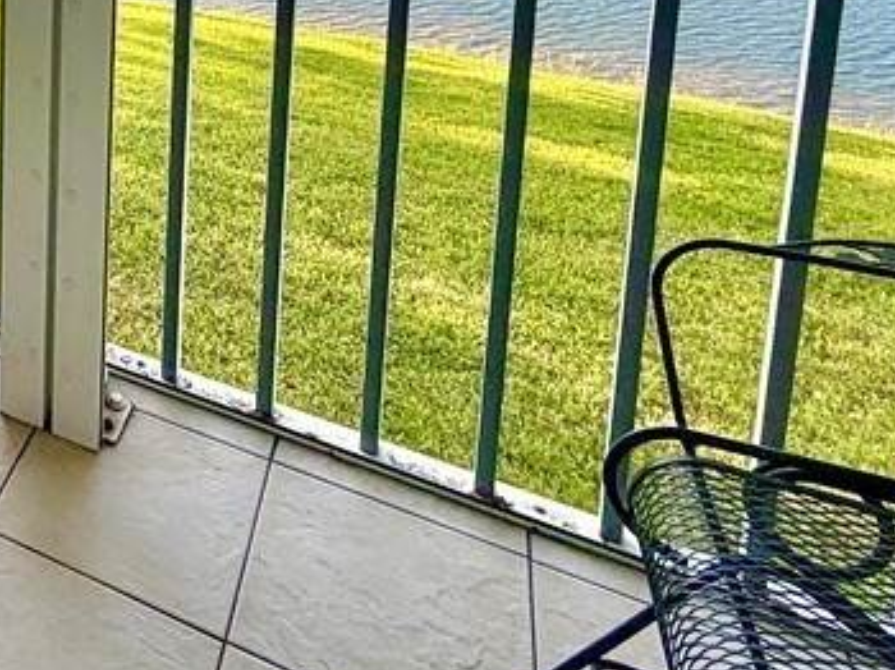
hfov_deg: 36.7
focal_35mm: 41
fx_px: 1059
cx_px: -143
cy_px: -240
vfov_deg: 27.9
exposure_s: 1/167
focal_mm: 2.22
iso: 40
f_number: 2.2
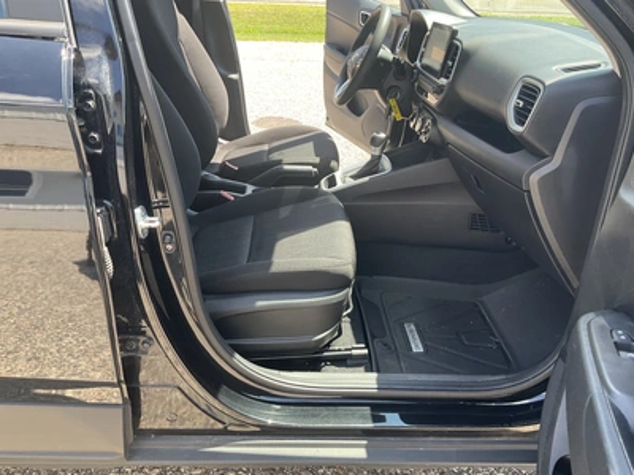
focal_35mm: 29
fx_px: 531
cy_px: 238
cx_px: 317
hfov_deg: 61.7
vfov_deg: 48.2
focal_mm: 3
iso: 20
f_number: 1.8
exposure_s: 1/122
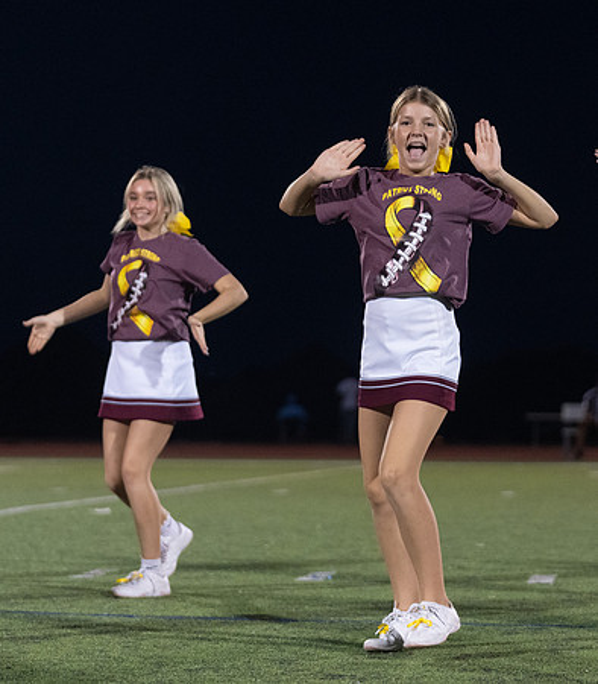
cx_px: 405
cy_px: 335
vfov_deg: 12.7
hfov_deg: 11.1
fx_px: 3072
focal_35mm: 146
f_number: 2.8
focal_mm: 90
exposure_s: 1/1000
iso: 5000
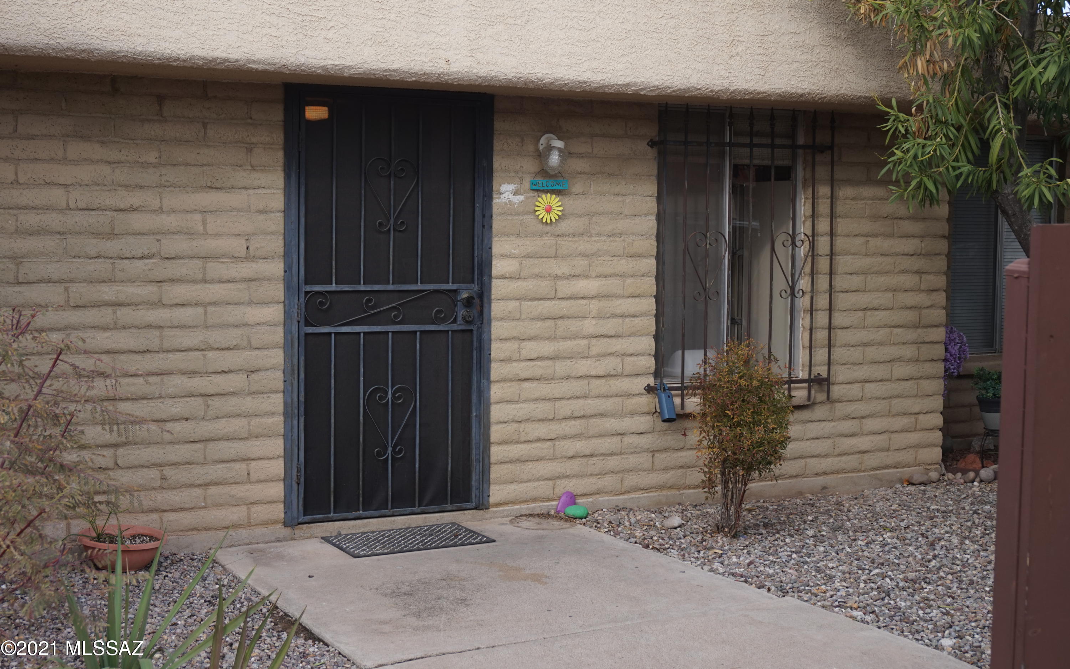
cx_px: 535
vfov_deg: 26.3
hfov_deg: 41.1
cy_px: 322
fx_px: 1429
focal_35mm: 49
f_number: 6.3
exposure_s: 1/200
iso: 100
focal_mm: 32
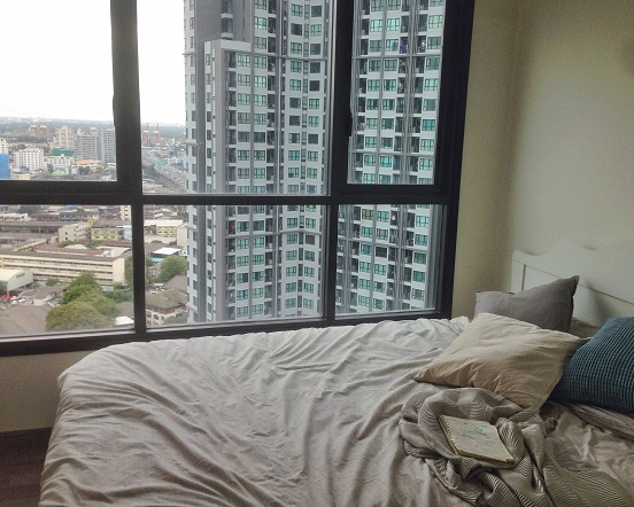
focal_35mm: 35
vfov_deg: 42.2
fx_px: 657
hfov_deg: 51.5
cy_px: 250
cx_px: 338
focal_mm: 4.12
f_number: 2.4
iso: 50
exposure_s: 1/142
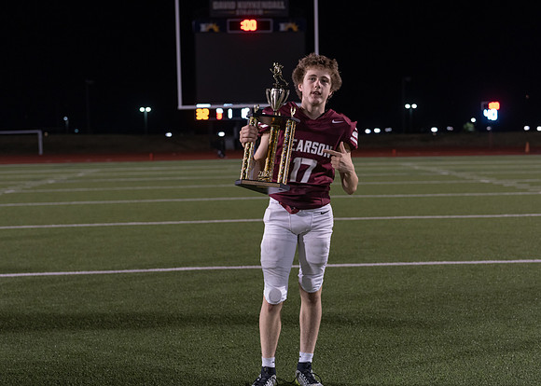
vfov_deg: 25.5
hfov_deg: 35.2
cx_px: 303
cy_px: 186
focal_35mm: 55
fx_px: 852
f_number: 2.8
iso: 1000
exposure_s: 1/320
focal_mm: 50
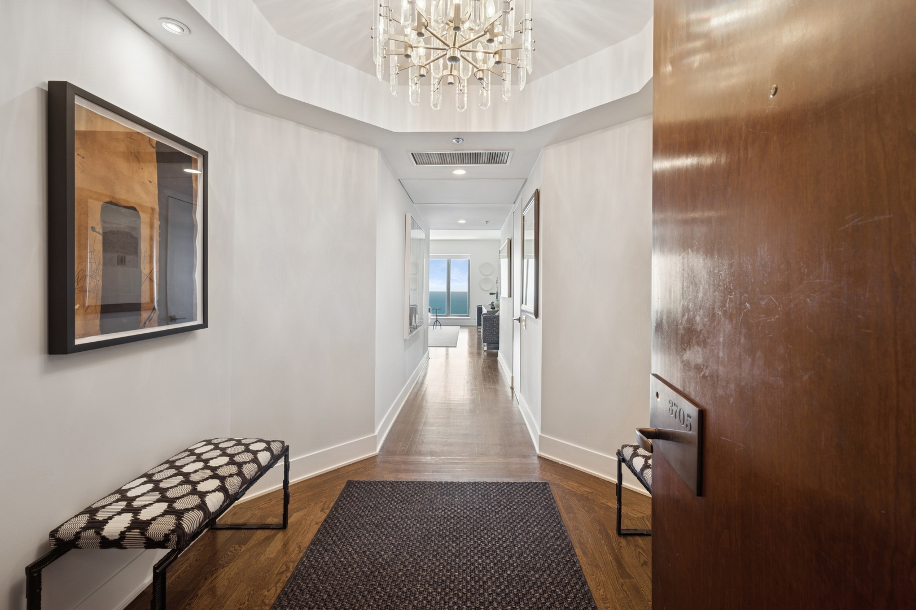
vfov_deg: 81.1
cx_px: 458
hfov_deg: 104.3
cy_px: 305
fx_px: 356
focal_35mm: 14
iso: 100
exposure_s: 1/6
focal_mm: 14
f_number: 10
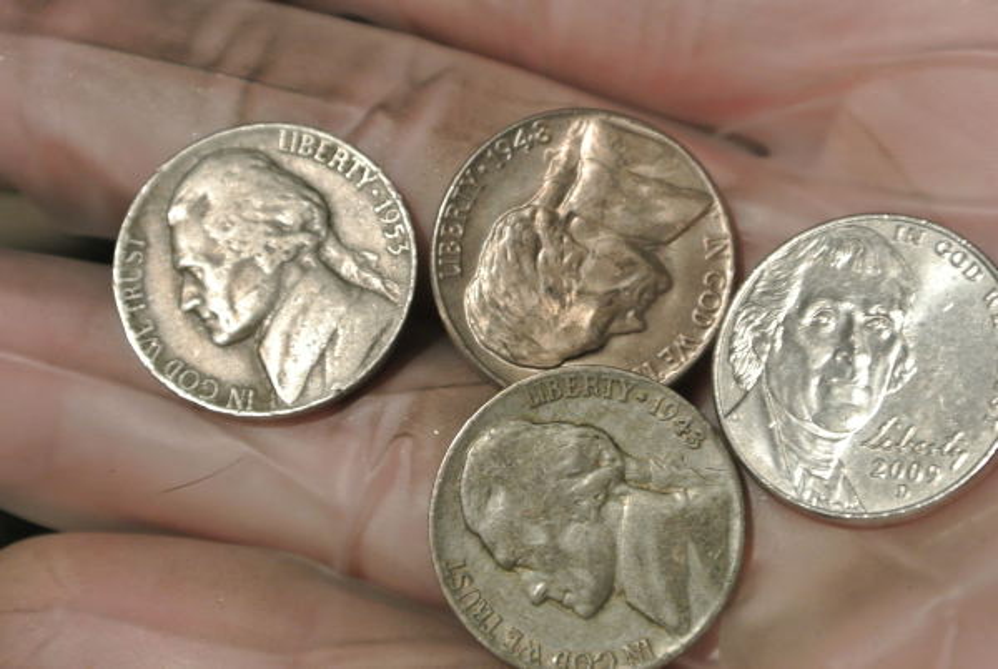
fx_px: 2054
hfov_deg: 27.3
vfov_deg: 18.5
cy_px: 334
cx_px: 499
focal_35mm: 74
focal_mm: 27.6
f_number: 5.6
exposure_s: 1/15
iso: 800
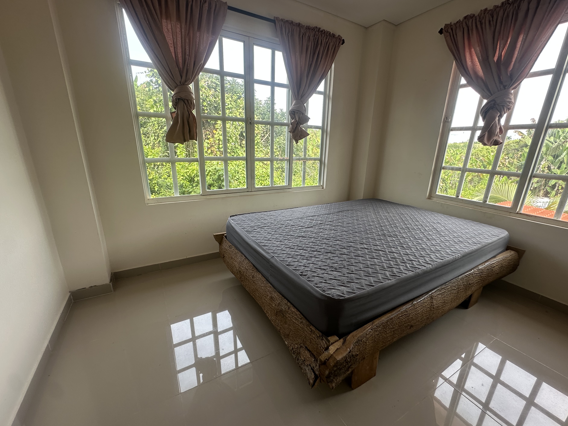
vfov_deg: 81.7
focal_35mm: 15
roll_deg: -1.4
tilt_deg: -13.4
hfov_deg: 98.2
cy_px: 221
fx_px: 246
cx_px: 290
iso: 40
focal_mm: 2.22
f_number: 2.2
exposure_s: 1/130
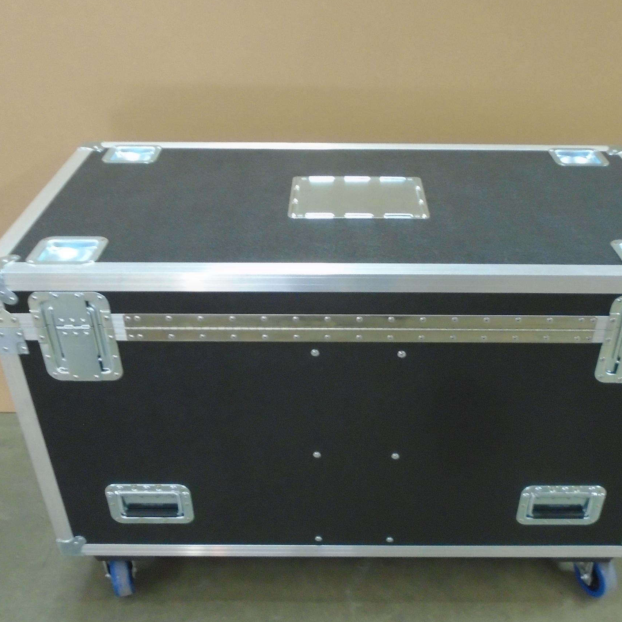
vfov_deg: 47.1
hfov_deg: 47.1
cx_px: 344
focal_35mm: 35
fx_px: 712
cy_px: 344
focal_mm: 4.6
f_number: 3.2
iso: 400
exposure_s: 1/10
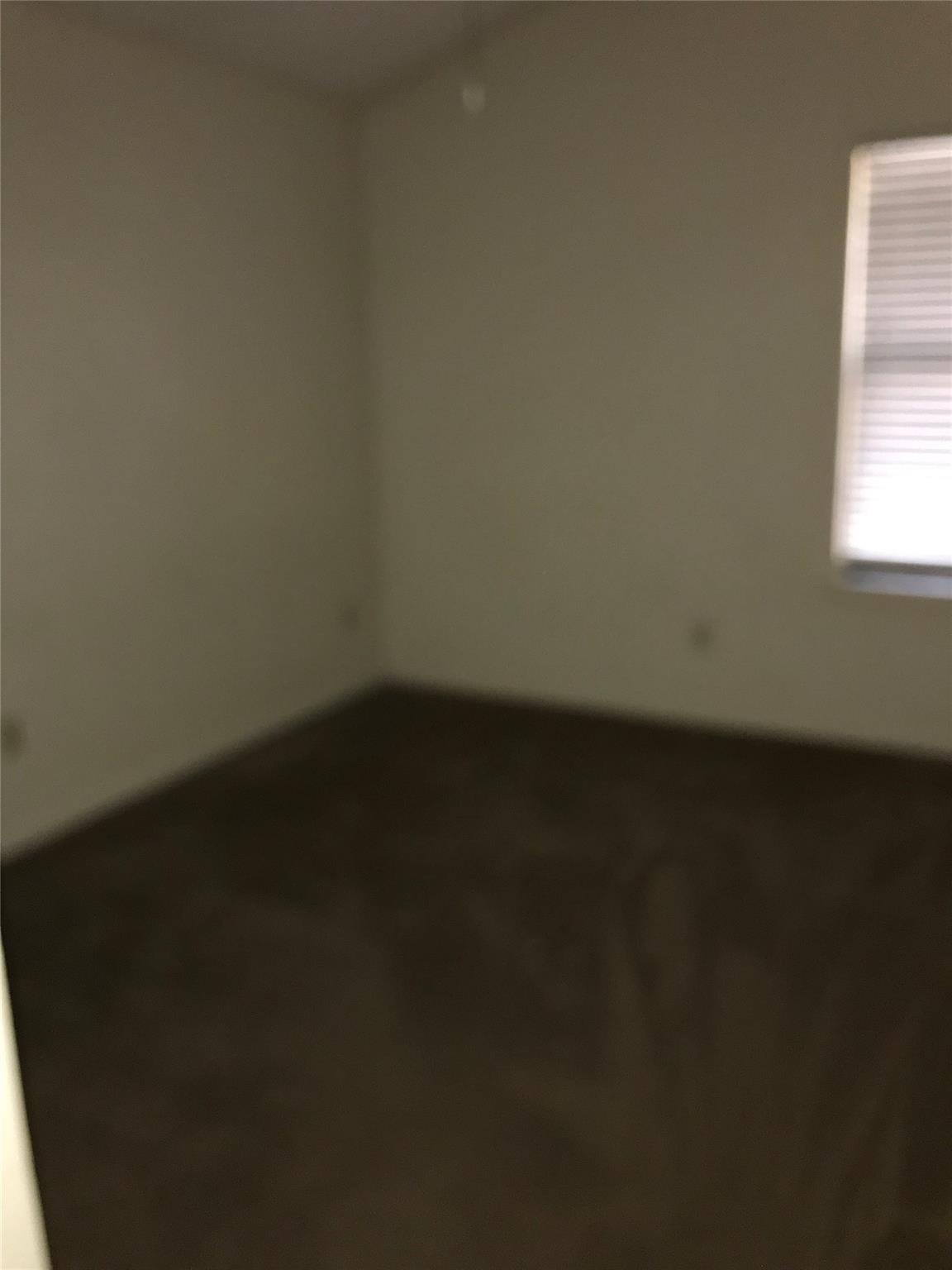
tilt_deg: -11.8
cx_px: 476
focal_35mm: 28
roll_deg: +1.2
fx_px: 1027
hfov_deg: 49.7
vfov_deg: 63.4
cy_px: 635
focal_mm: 3.99
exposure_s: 1/16
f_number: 1.8
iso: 100
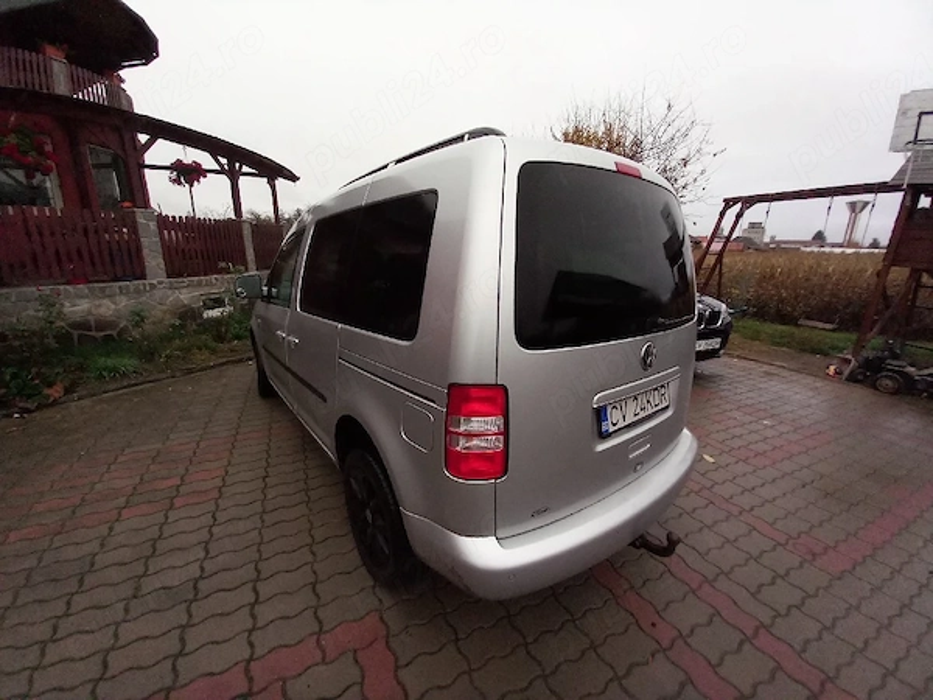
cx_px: 466
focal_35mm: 13
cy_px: 350
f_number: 2.2
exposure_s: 1/50
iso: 125
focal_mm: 1.13
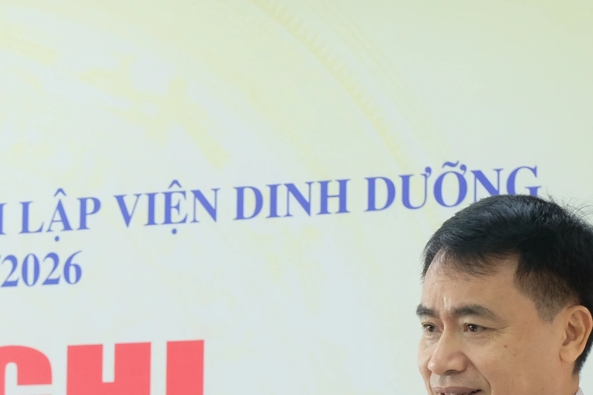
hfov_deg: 12.0
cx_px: 84
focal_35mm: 171
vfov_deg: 7.9
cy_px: 492
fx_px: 2817
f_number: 5.6
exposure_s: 1/30
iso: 1250
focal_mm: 39.6
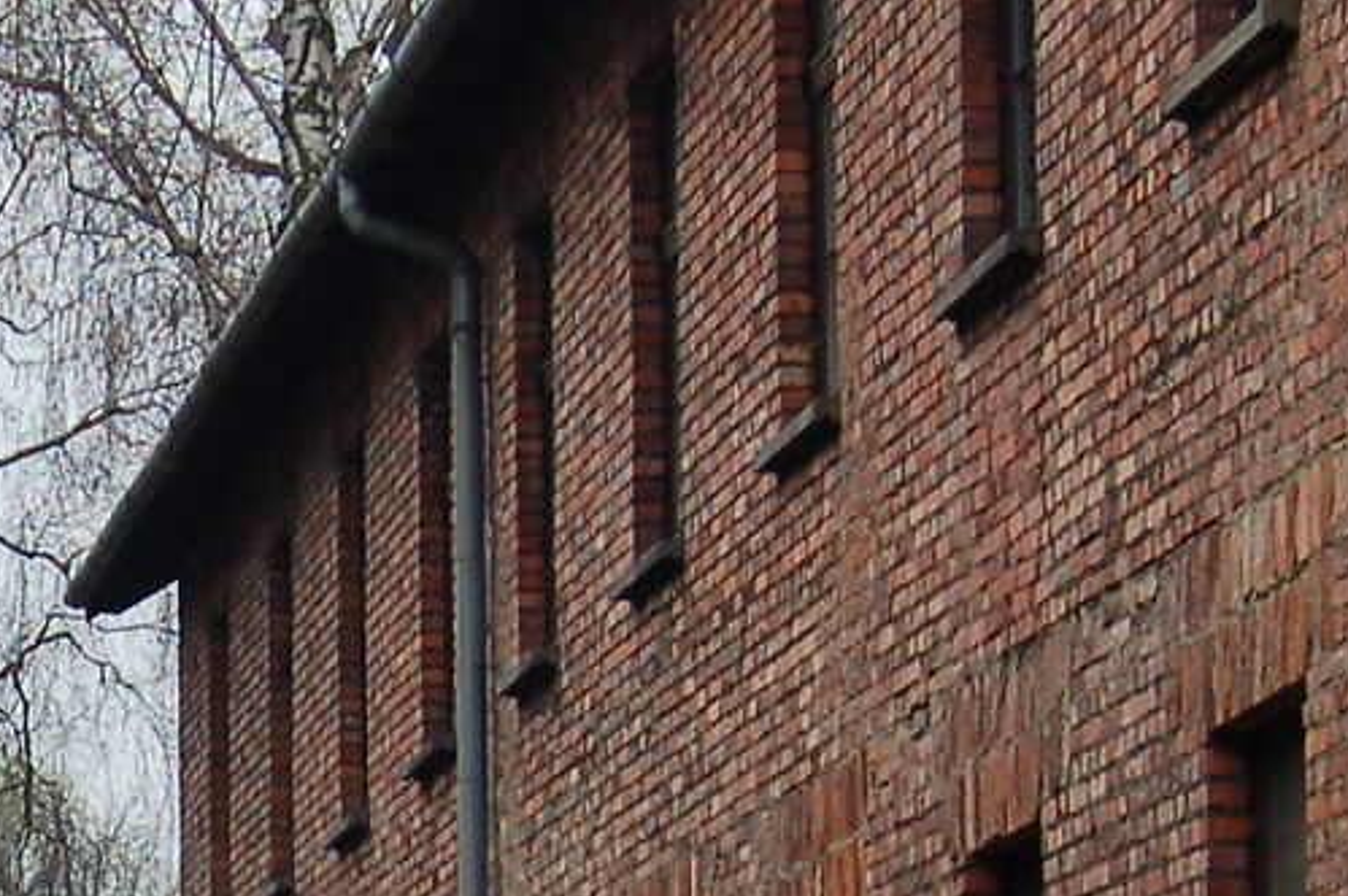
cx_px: -494
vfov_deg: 5.9
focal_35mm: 231
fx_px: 8644
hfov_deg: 8.8
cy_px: 1201
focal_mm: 32
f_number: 5.6
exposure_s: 1/125
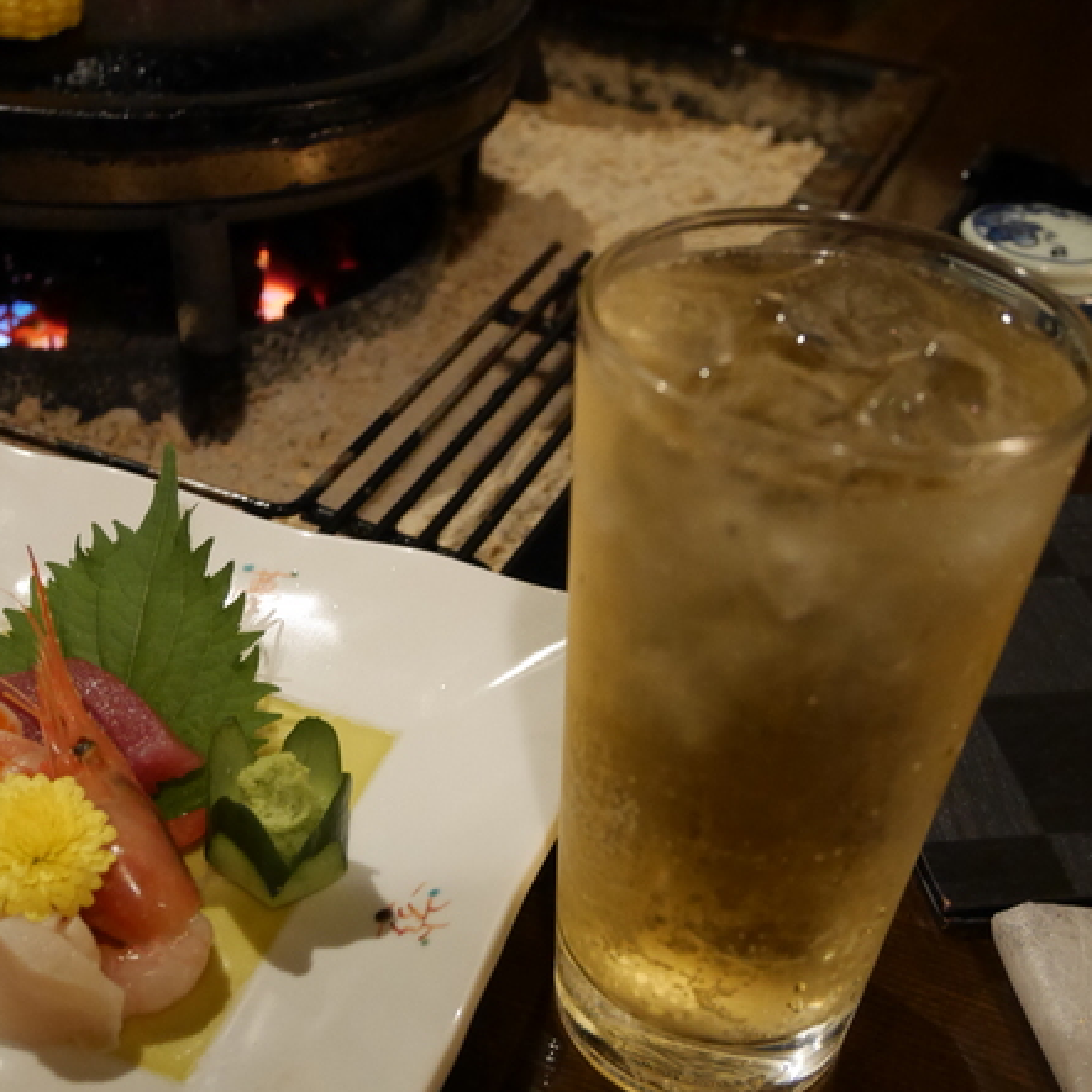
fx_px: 1713
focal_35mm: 48
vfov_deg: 35.2
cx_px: 545
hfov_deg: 35.4
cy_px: 662
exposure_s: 1/20
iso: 3200
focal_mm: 20
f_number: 4.6
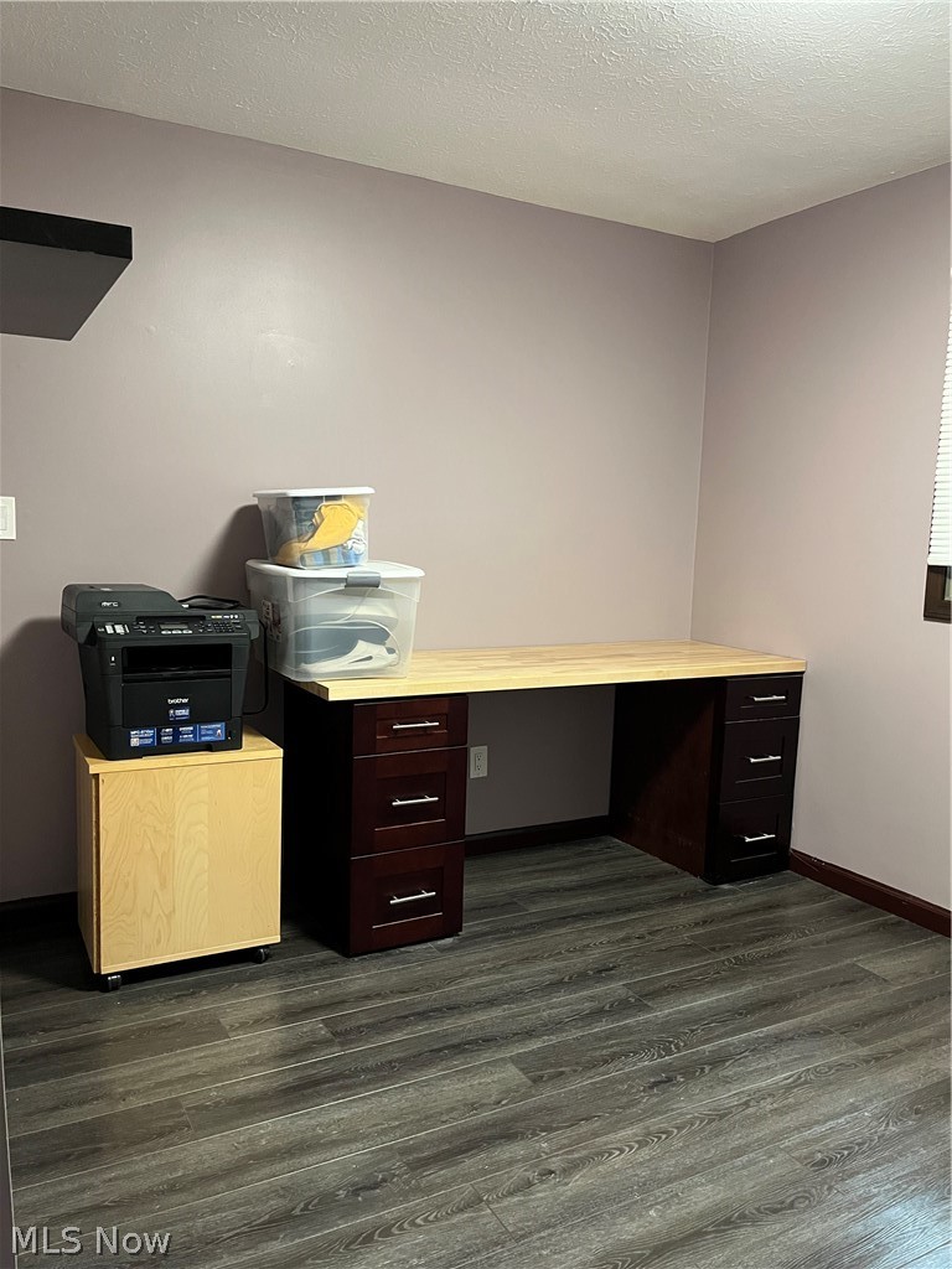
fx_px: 953
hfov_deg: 53.1
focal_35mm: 26
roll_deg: -1.7
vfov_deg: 67.3
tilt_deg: -5.7
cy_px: 634
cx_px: 476
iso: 500
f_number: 1.6
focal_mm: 5.1
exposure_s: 1/60
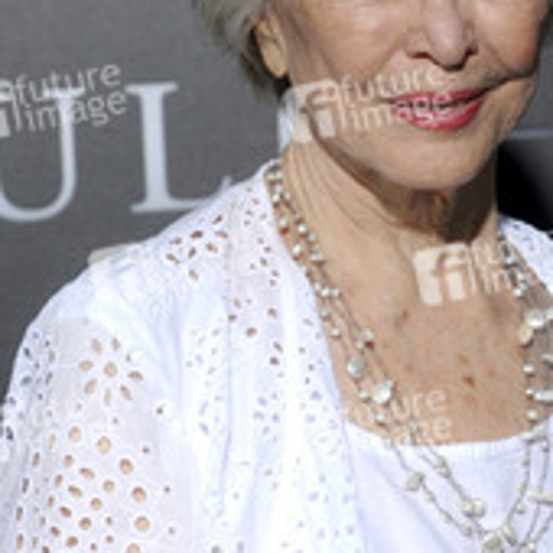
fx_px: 4265
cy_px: 185
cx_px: 410
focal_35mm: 236
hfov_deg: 7.4
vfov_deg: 7.4
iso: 1000
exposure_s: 1/400
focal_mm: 105
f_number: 5.6
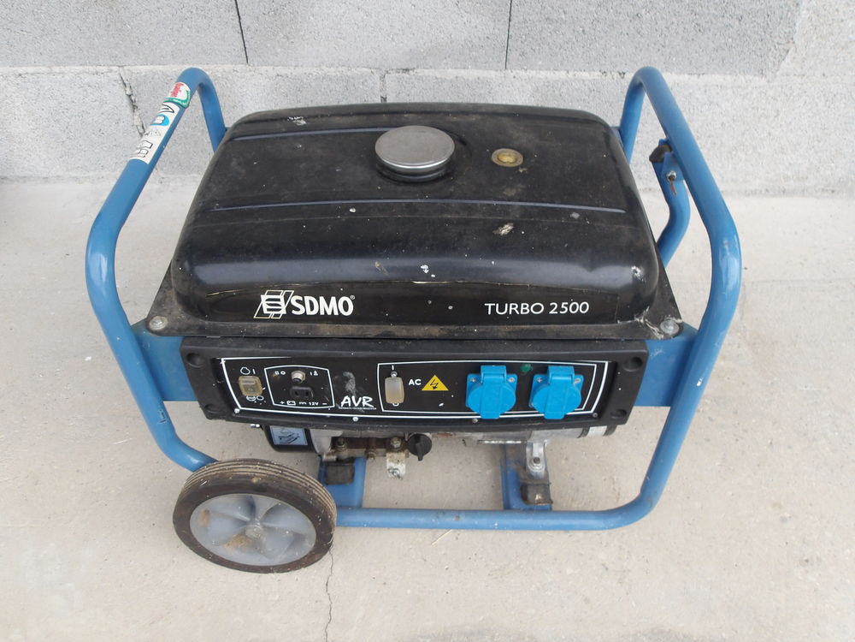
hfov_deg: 65.3
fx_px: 667
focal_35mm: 27
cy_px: 321
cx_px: 428
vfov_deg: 51.4
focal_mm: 4.9
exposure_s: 1/60
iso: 277
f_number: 10.4
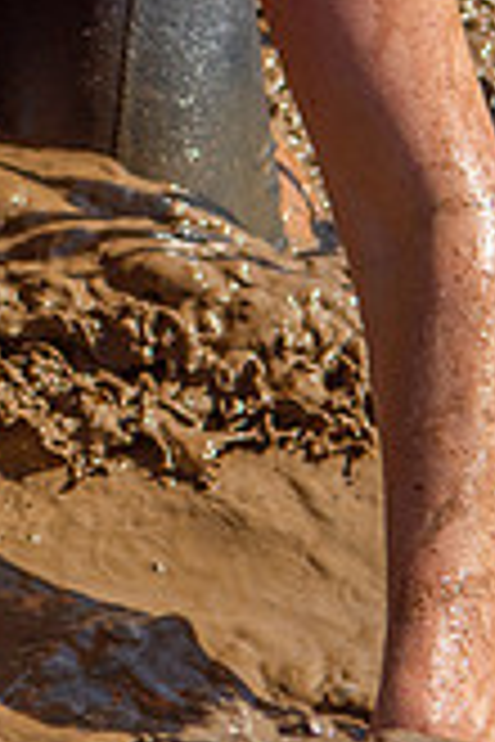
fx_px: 5362
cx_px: -971
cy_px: -311
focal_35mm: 260
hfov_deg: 5.0
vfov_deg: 7.8
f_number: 4
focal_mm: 40
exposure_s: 1/6400
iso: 100
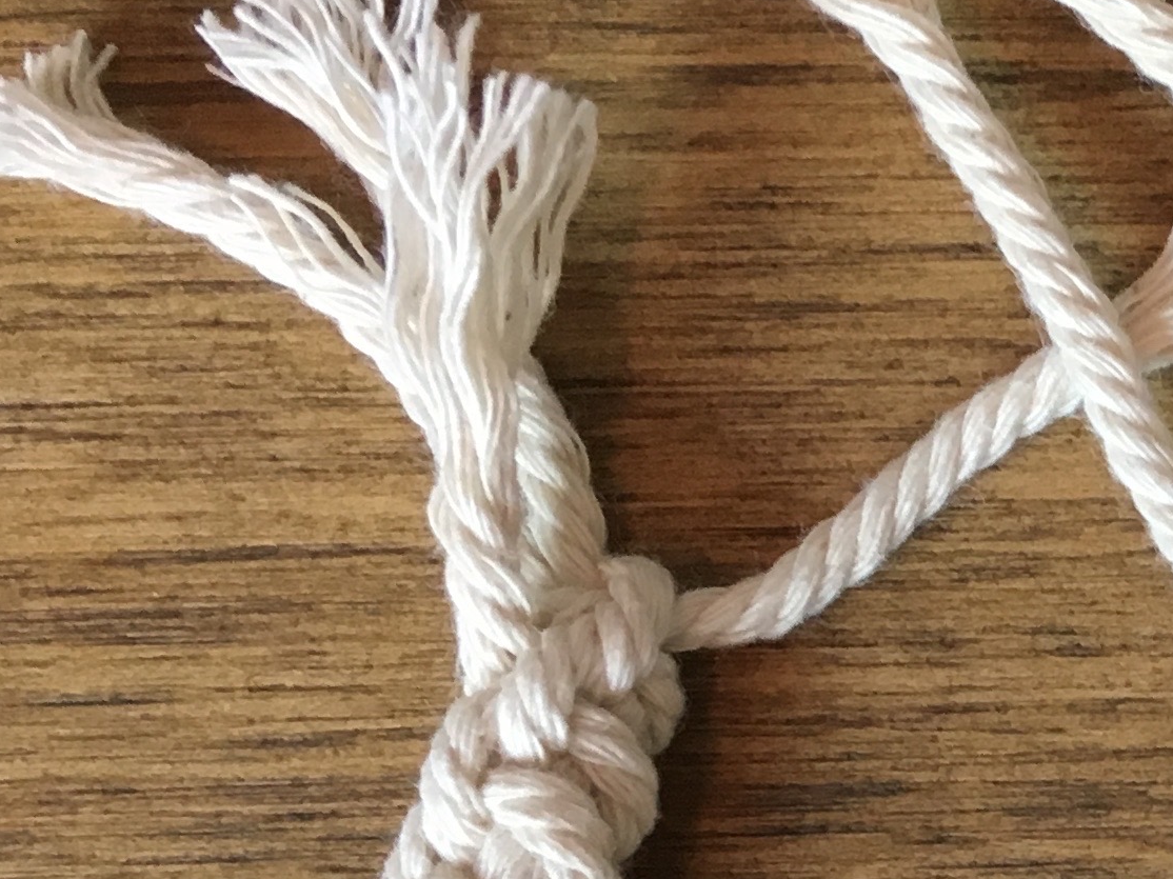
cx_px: 1984
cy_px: 1065
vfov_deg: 13.7
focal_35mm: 105
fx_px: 3557
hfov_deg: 16.3
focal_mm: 4.15
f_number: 2.2
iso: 50
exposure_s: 1/30
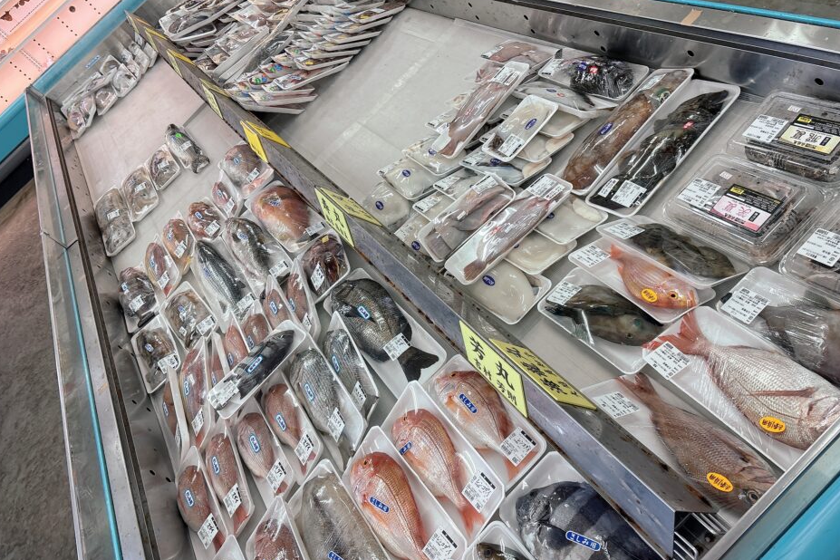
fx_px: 653
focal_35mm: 28
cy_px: 289
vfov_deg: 46.4
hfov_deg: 65.5
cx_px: 422
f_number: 1.6
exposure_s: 1/120
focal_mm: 5.96
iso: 80
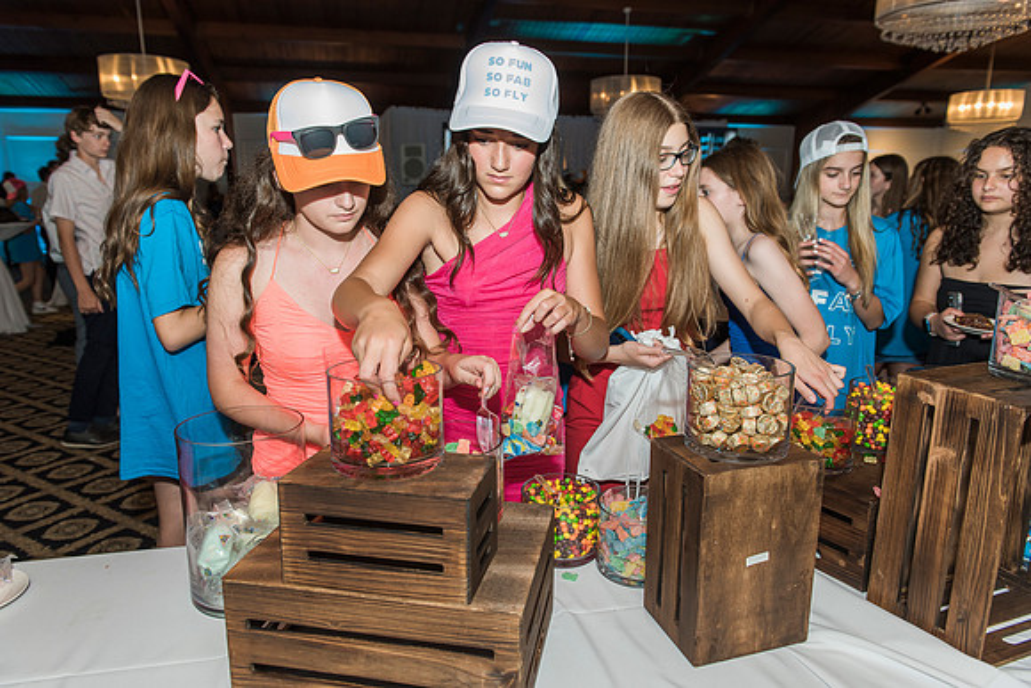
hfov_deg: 73.7
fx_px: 687
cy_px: 344
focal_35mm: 24
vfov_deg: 53.2
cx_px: 516
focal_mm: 24
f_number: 4
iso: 800
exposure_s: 1/100
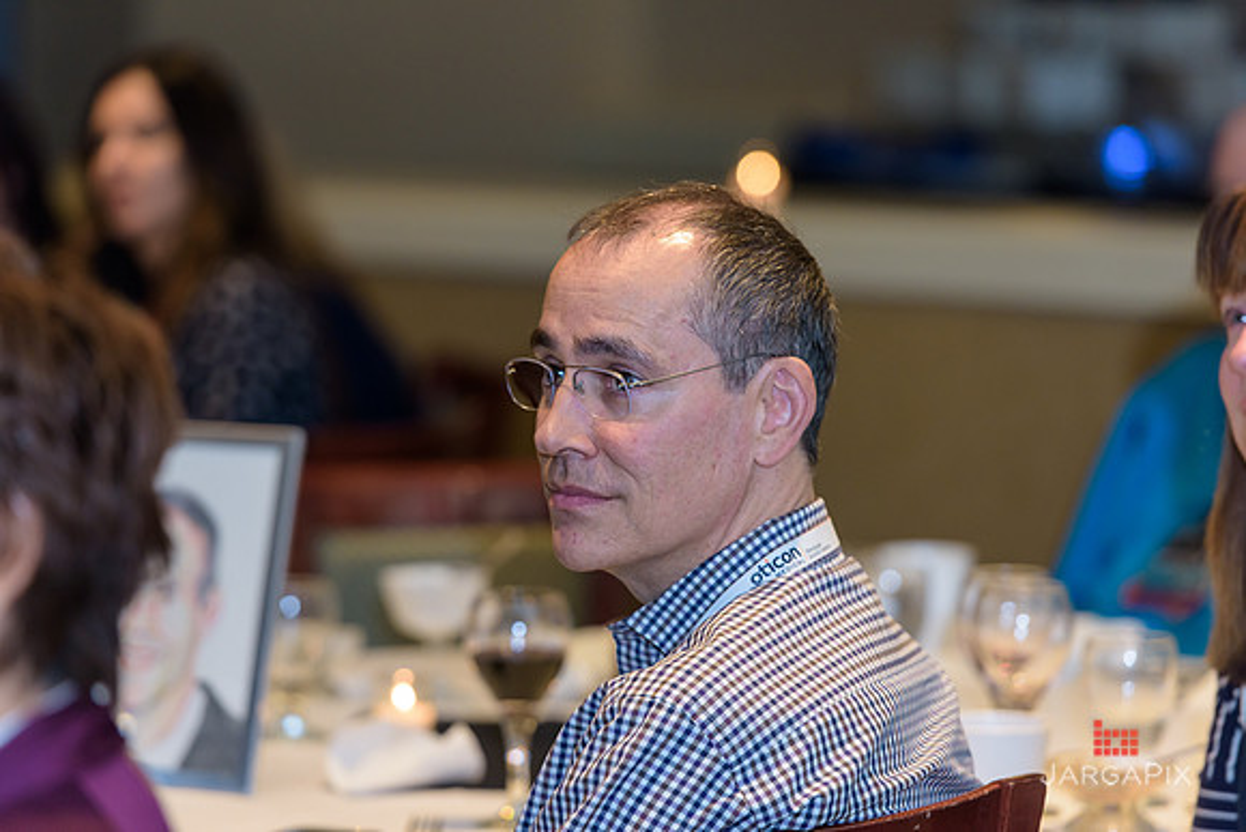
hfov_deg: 11.7
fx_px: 6058
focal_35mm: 175
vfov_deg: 7.9
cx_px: 623
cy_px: 416
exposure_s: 1/125
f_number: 3.5
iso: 1250
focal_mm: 175
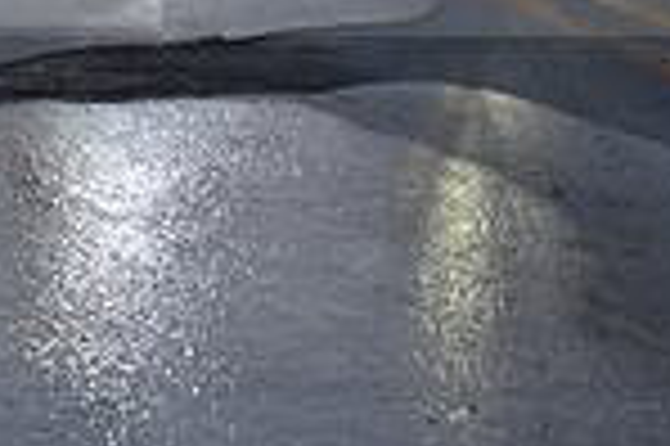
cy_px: -255
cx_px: 310
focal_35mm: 195
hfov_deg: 10.6
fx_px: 3625
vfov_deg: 6.9
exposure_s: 1/400
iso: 2500
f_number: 2.8
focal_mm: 50
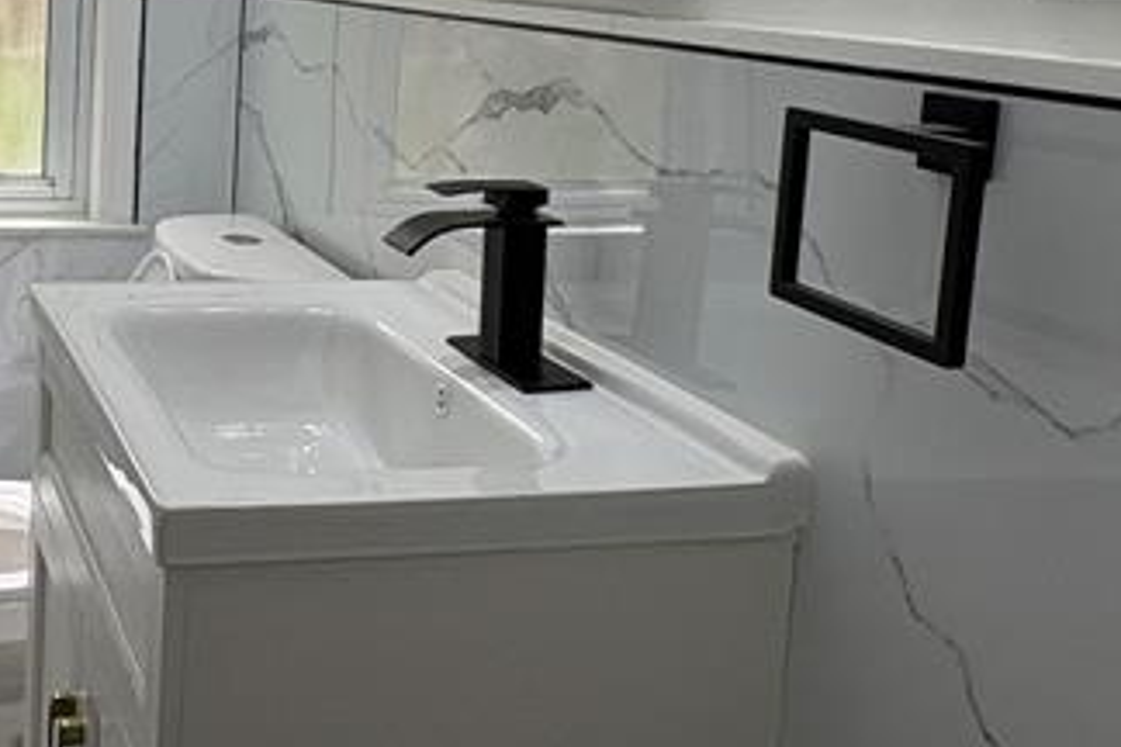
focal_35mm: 46
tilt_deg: -4.6
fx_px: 1432
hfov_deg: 39.5
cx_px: 100
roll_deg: -2.4
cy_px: 59
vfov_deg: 28.0
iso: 80
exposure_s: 1/120
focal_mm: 2.22
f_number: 2.2
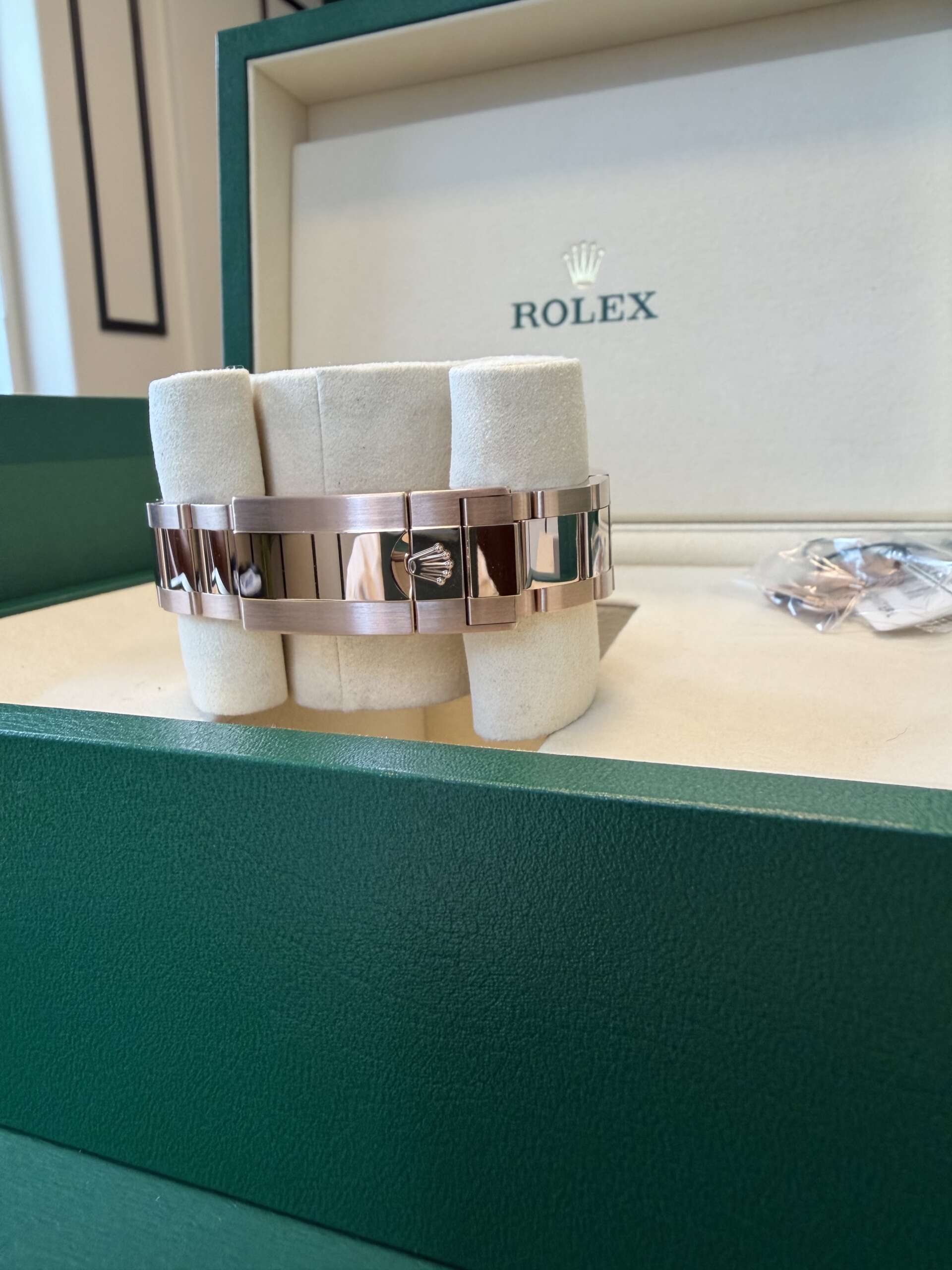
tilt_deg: -8.2
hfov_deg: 56.8
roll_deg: +2.8
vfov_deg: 71.6
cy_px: 635
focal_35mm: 24
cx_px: 476
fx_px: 880
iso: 160
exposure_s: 1/120
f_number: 2.2
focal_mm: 2.22
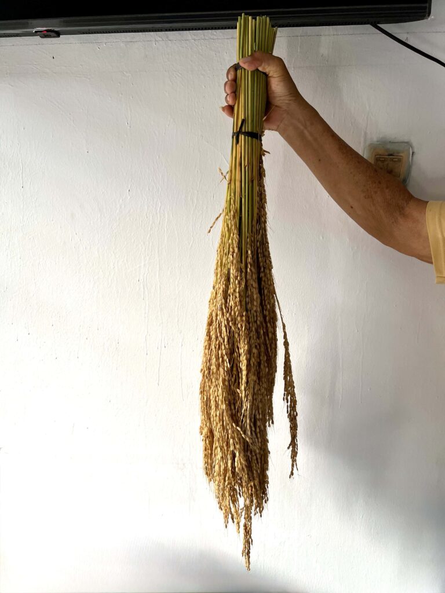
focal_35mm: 26
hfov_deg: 53.1
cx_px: 222
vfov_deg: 67.3
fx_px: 446
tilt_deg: -9.7
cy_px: 296
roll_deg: +0.2
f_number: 1.5
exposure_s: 1/121
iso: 125
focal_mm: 5.7
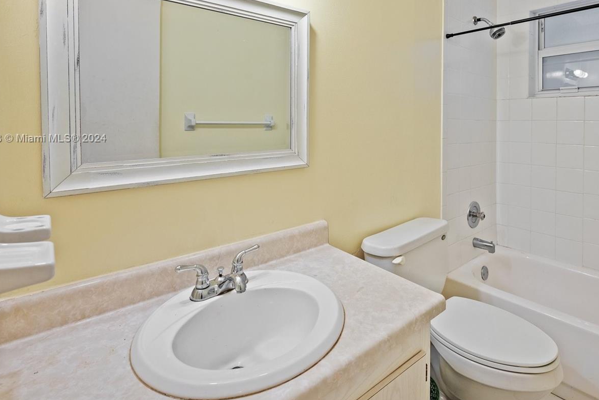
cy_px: 139
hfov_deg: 86.1
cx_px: 350
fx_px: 316
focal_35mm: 19
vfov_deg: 63.2
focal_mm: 14
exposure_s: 1/13
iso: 250
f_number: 8
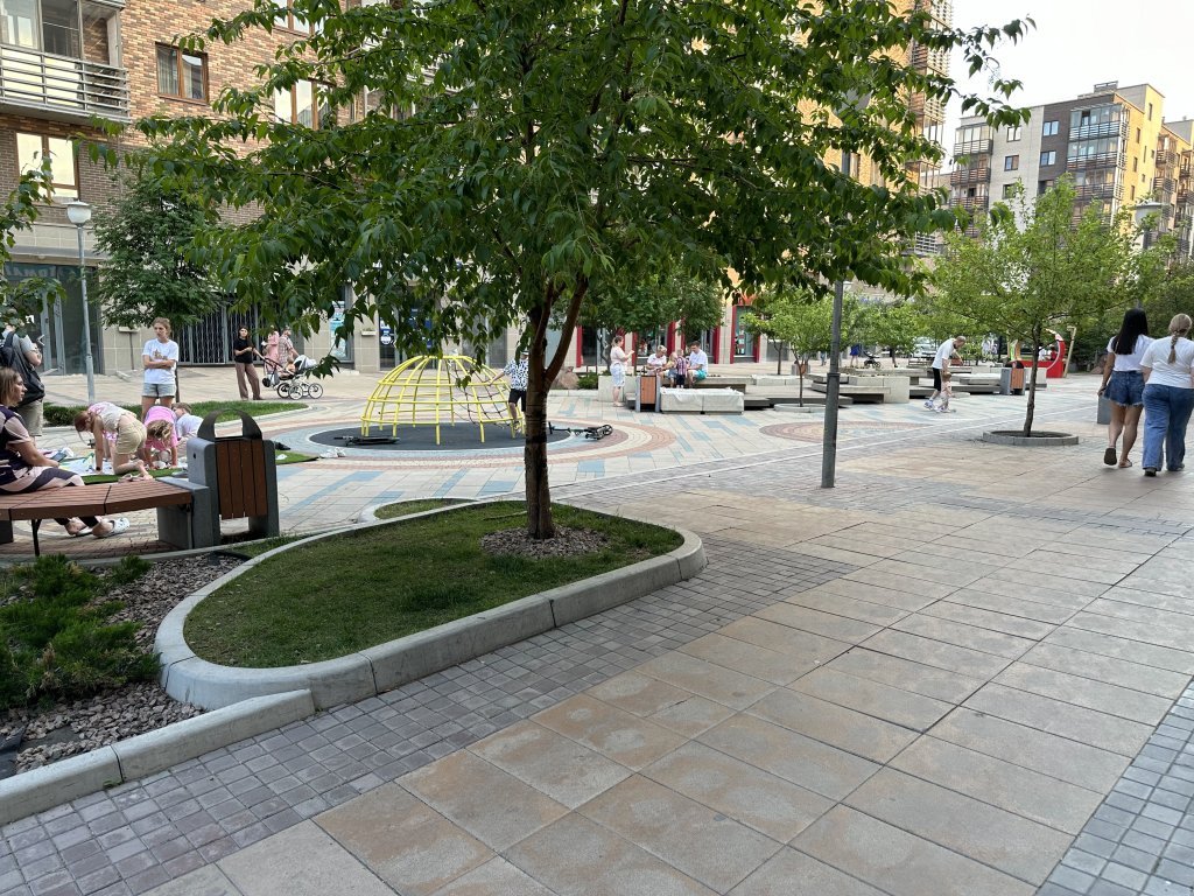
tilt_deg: -8.2
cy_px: 448
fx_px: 828
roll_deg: -1.1
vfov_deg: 56.8
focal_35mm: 24
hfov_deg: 71.6
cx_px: 597
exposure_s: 1/121
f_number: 1.78
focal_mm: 6.86
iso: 64
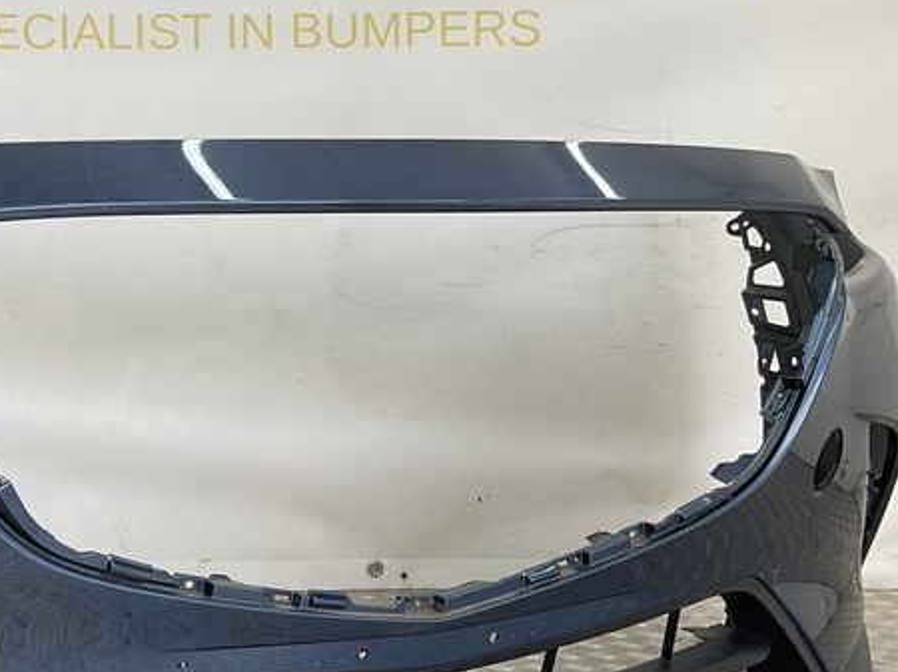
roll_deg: -0.7
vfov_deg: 22.5
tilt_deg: -8.6
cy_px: 409
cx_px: 20
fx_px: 1685
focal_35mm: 65
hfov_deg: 28.2
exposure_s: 1/141
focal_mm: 3
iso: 16
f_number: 1.8
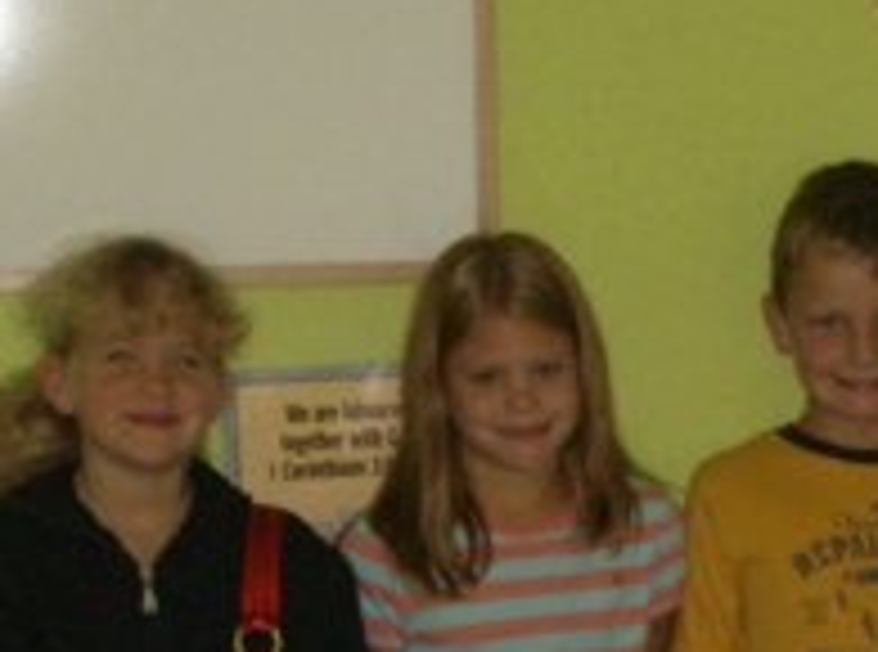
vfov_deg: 6.7
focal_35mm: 220
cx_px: 774
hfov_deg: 9.0
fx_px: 5563
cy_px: 679
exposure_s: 1/101
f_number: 4.2
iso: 200
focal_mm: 14.1
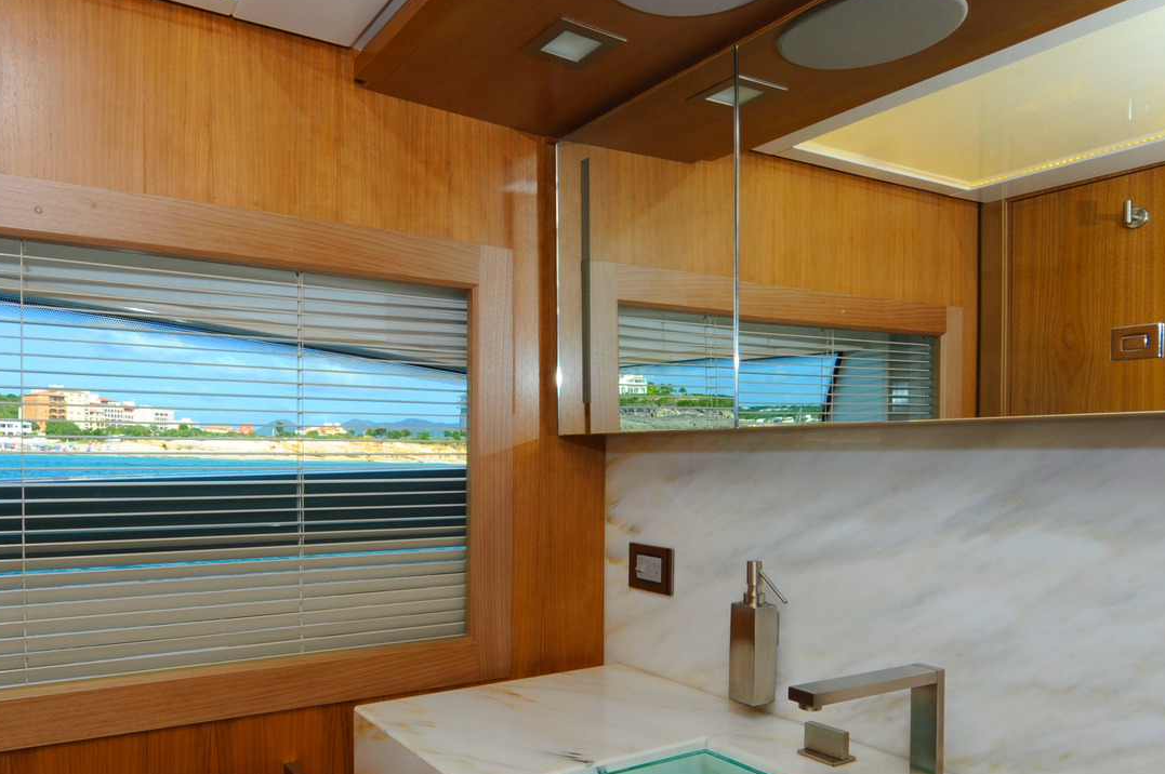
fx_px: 841
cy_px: 463
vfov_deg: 49.2
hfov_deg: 69.2
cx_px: 514
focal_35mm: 26
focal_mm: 14
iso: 400
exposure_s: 1/125
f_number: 14
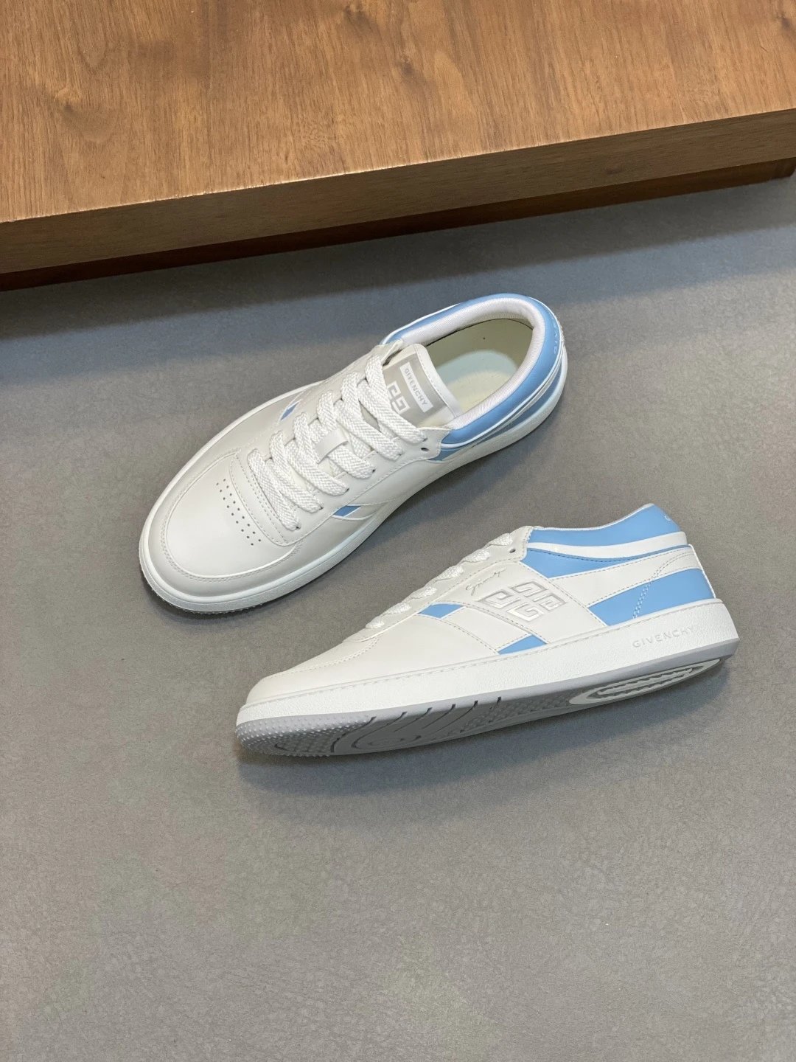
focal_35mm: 52
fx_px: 1594
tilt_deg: -74.8
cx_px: 398
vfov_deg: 36.8
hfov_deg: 28.0
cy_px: 531
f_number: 2
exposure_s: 1/100
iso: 80
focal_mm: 6
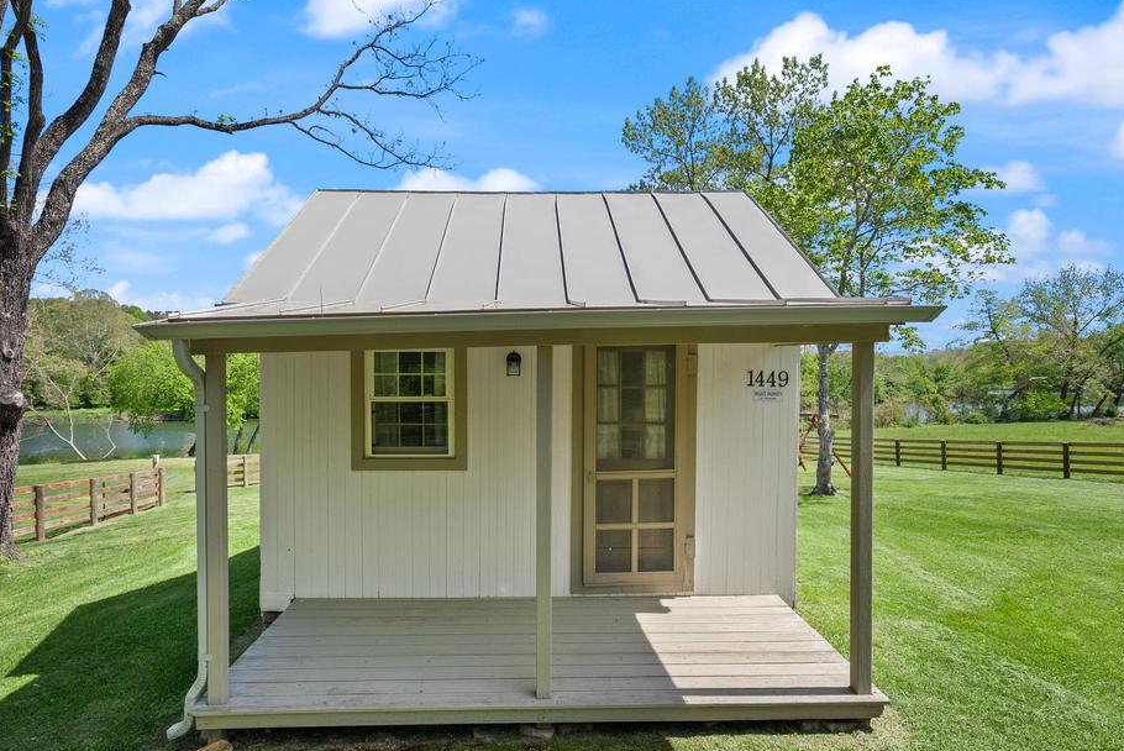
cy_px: 405
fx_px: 562
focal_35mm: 18
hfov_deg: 89.9
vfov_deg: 67.4
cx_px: 534
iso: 800
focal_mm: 16
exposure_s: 1/250
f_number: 9
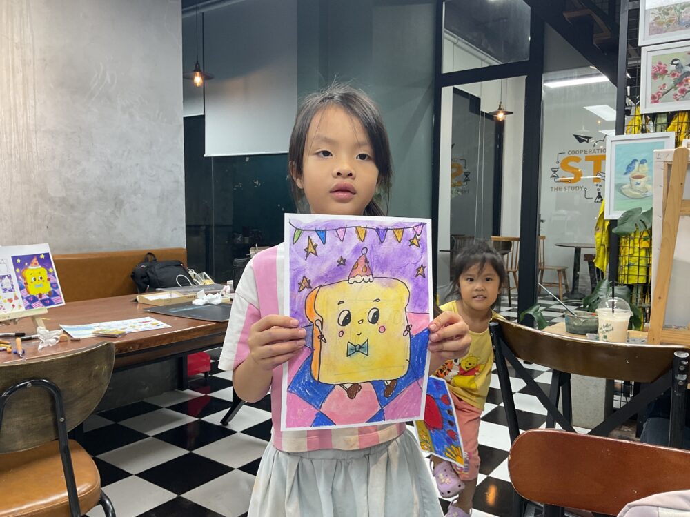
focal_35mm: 29
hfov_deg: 61.7
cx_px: 345
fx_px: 578
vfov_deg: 48.2
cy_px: 258
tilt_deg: -4.9
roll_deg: +1.1
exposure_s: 1/60
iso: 50
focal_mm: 3
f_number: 1.8
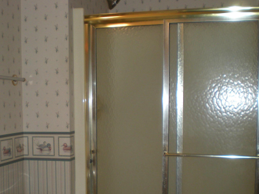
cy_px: 143
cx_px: 84
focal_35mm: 58
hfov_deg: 32.9
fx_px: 434
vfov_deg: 25.0
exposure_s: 1/60
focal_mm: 6.3
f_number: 3.1
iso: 94
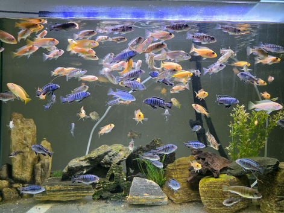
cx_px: 142
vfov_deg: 58.9
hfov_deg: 73.9
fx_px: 189
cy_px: 106
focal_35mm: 23
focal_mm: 6.3
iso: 200
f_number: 1.7
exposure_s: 1/180
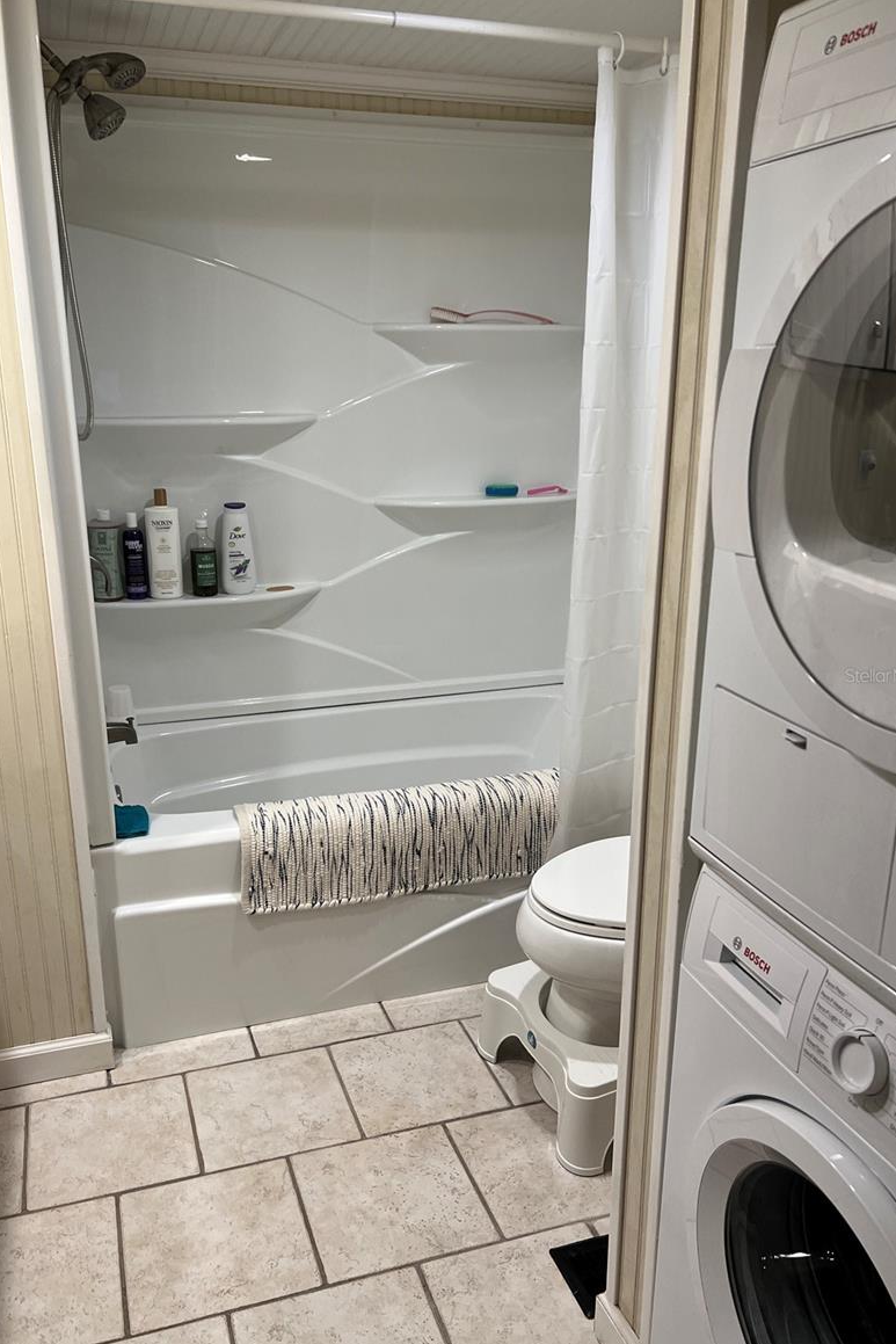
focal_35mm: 28
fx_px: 1045
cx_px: 406
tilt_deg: -17.5
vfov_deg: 65.5
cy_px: 675
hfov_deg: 46.4
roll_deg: -2.0
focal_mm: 5.7
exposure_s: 1/120
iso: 125
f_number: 1.5
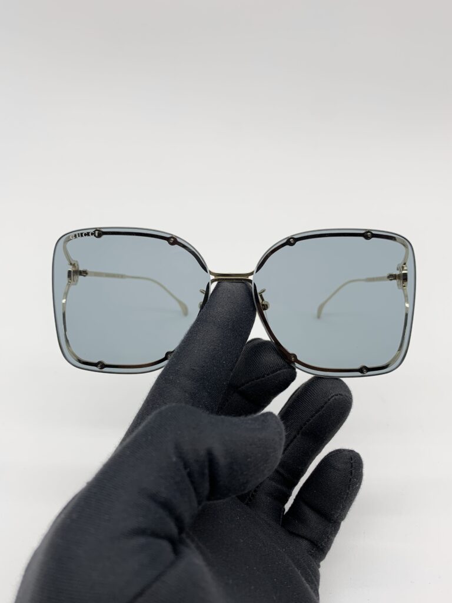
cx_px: 226
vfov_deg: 67.3
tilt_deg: -34.3
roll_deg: +0.4
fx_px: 453
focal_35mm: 26
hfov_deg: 53.1
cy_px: 302
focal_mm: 4.25
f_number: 1.8
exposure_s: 1/104
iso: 25
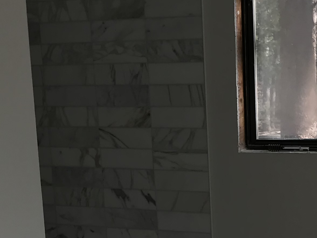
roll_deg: +0.7
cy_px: 315
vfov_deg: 14.7
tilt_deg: -14.8
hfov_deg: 20.1
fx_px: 879
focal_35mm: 96
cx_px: 280
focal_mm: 3.99
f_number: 1.8
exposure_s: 1/507
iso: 20
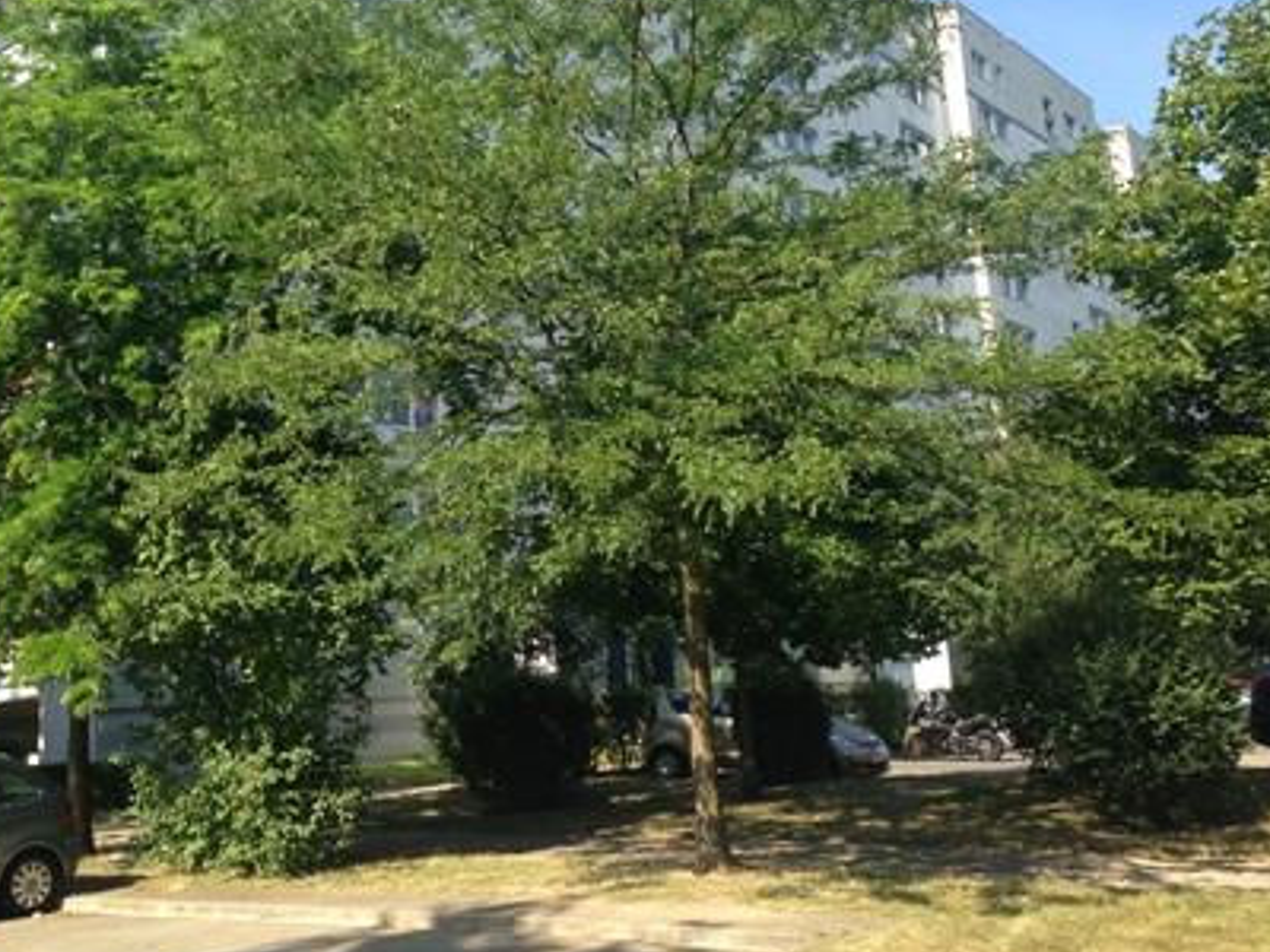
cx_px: 548
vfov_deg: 32.8
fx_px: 1614
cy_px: 384
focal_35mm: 44
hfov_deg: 42.8
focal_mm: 4.13
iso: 50
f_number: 2.4
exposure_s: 1/570
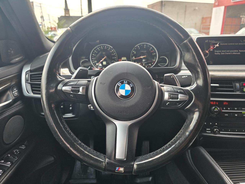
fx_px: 163
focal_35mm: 23
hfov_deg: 73.9
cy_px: 92
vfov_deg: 58.9
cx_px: 122
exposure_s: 1/63.9
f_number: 1.7
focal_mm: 6.3
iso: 12
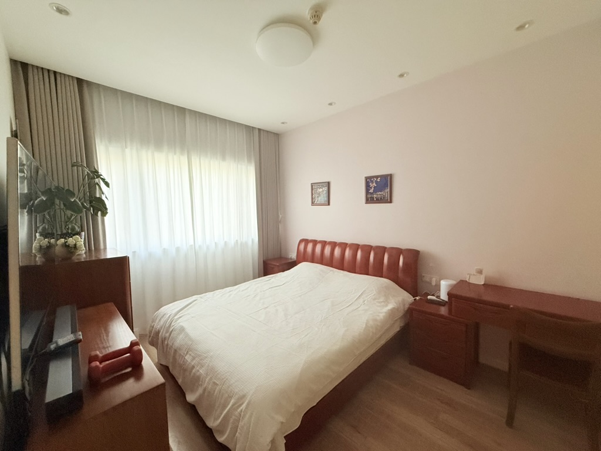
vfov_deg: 85.7
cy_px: 226
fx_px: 243
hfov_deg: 102.1
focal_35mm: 14
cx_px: 300
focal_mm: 2.22
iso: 250
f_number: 2.2
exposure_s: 1/99
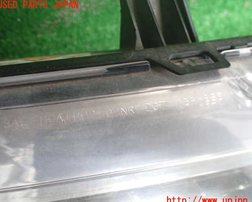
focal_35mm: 32
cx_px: 133
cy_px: 103
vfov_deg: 45.8
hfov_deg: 55.6
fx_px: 239
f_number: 2.3
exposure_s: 1/125
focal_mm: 5.4
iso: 500
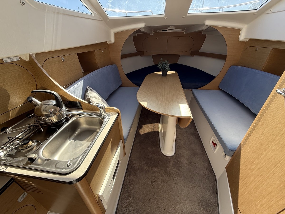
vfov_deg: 85.7
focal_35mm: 14
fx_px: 115
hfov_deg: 102.1
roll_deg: +1.8
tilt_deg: -25.9
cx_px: 142
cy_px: 107
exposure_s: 1/279
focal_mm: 2.22
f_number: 2.2
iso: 64
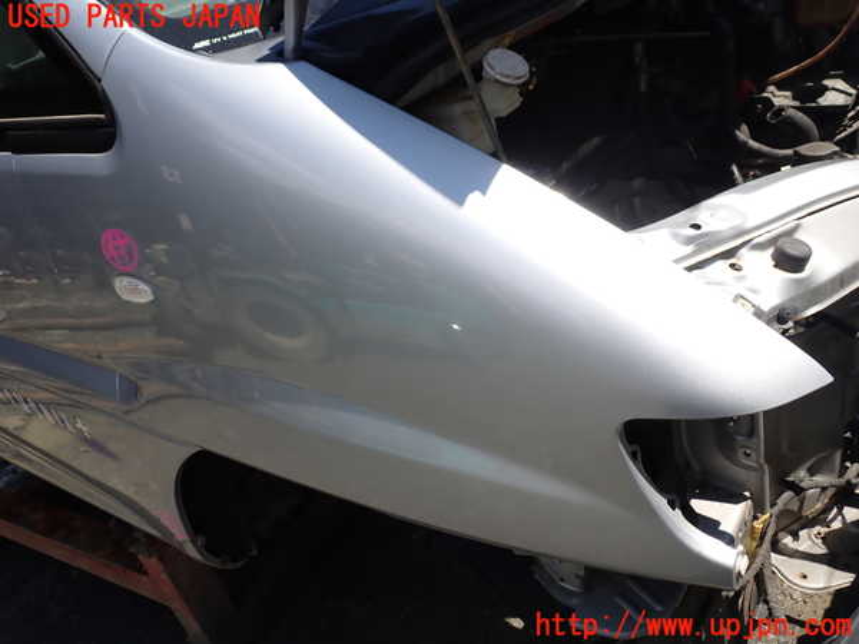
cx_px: 430
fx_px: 744
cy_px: 322
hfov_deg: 60.0
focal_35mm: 30
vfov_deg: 46.8
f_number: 3.2
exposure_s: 1/800
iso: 100
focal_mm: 5.4
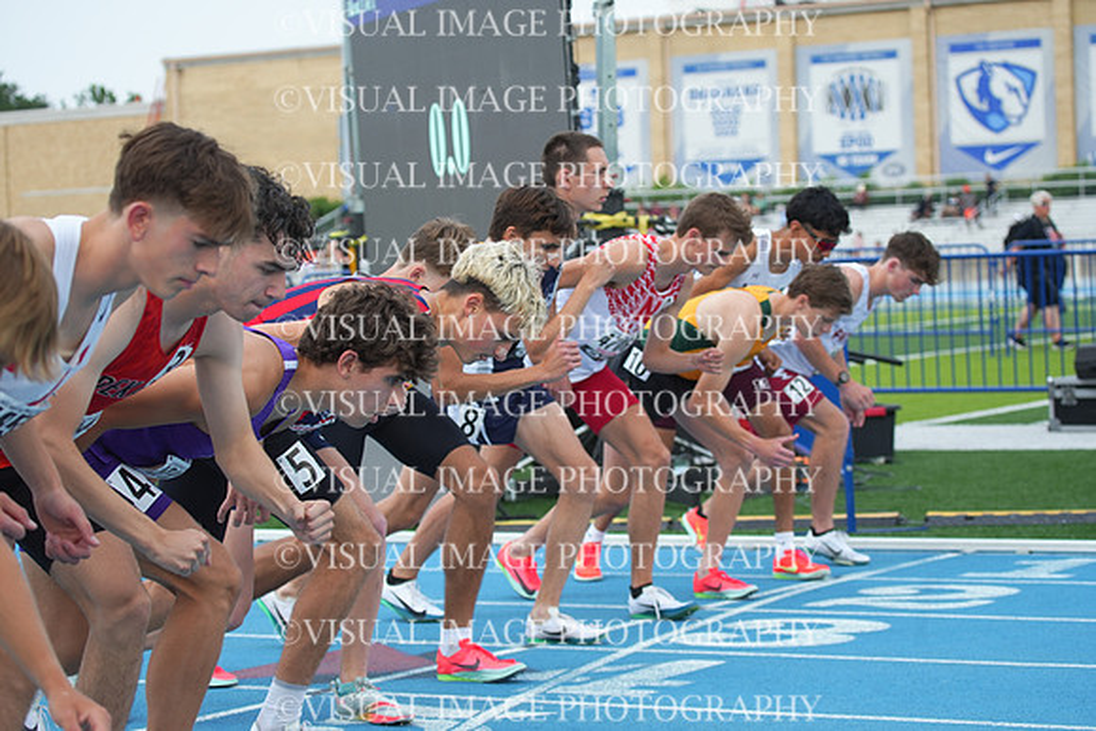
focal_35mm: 100
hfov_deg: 20.4
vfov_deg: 13.7
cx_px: 548
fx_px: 3045
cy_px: 366
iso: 400
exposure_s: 1/1000
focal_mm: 100
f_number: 5.6
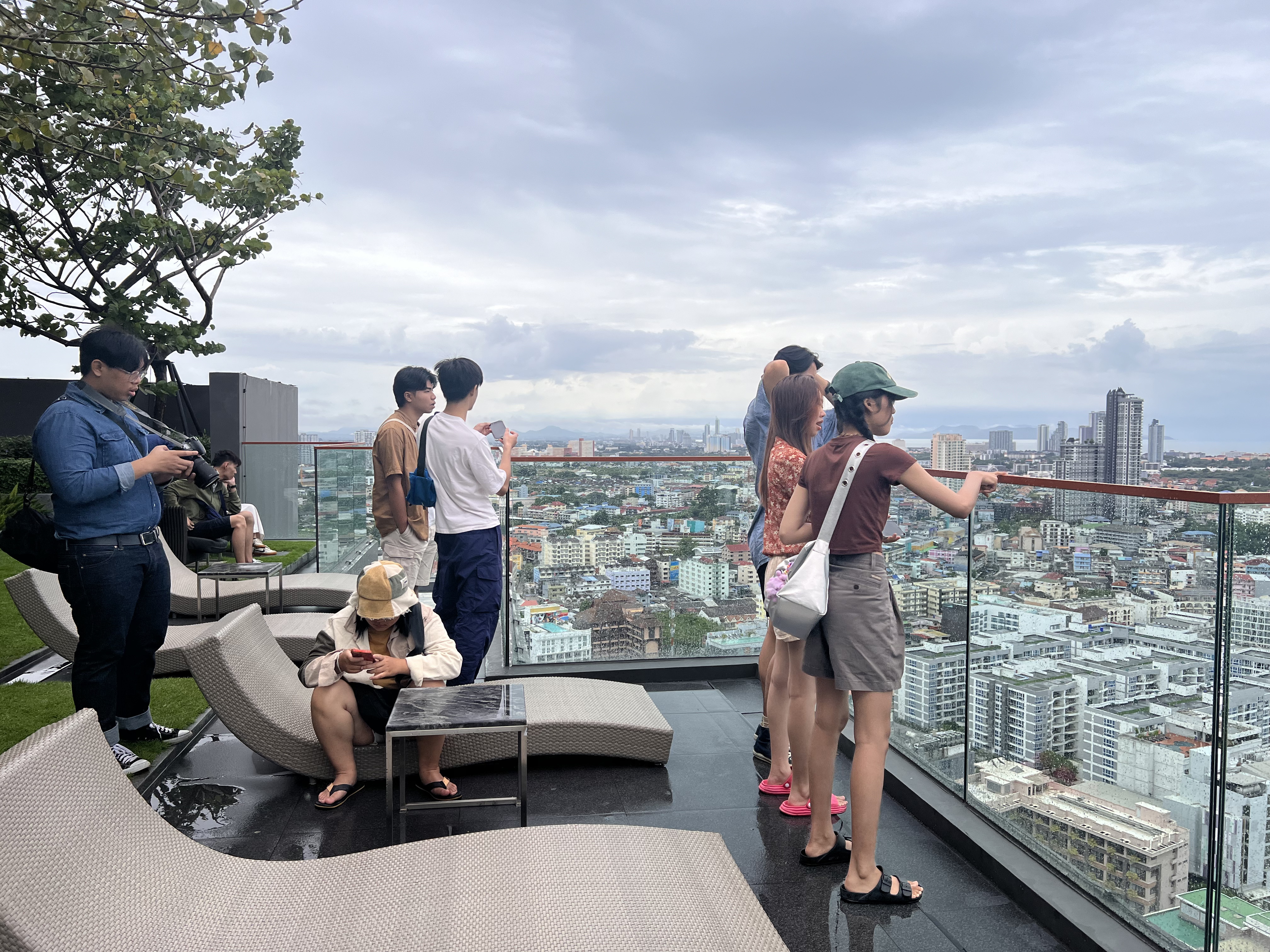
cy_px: 476
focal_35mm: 26
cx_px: 635
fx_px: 954
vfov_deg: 53.1
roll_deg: +0.1
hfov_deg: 67.3
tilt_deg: -2.9
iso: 50
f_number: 1.5
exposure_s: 1/4115
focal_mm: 5.7
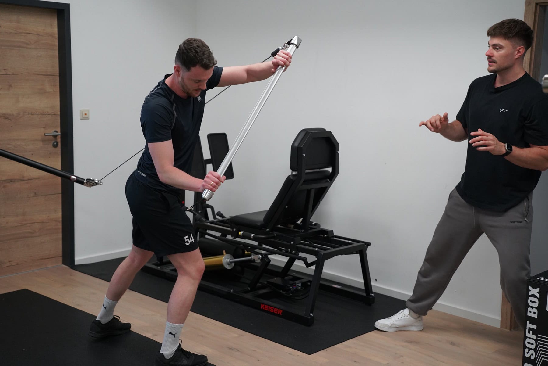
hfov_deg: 39.6
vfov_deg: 27.0
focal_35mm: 50
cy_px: 183
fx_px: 761
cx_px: 274
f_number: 4
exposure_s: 1/160
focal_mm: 50
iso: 2500
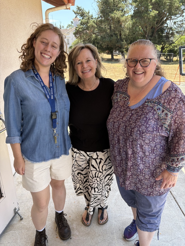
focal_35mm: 26
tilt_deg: -20.4
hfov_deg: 53.1
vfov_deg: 67.3
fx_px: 185
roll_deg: +0.6
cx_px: 92
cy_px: 123
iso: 50
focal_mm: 5.96
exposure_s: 1/386
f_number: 1.6
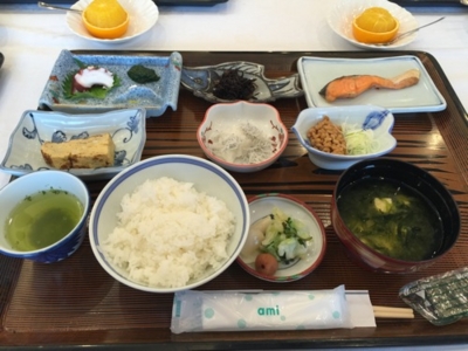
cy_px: 176
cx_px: 234
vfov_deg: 48.2
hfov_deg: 61.7
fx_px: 392
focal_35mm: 29
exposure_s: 1/30
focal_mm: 4.15
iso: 50
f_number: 2.2
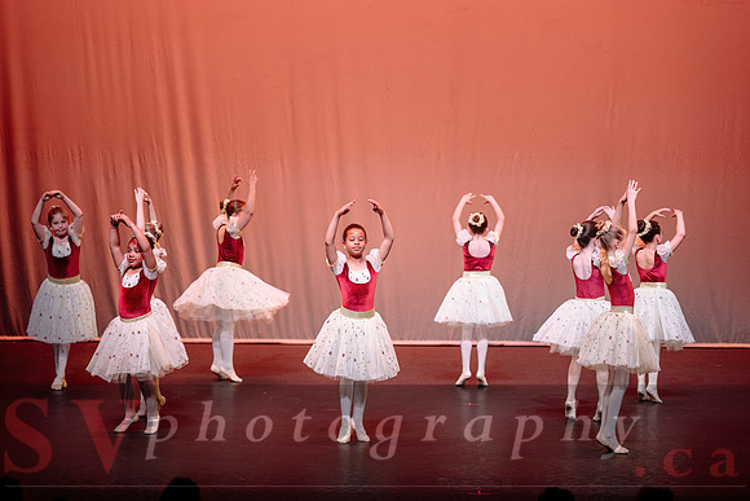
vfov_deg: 11.4
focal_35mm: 120
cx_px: 375
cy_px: 250
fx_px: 2500
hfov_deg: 17.1
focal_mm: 120
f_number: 2.8
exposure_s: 1/400
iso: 1250
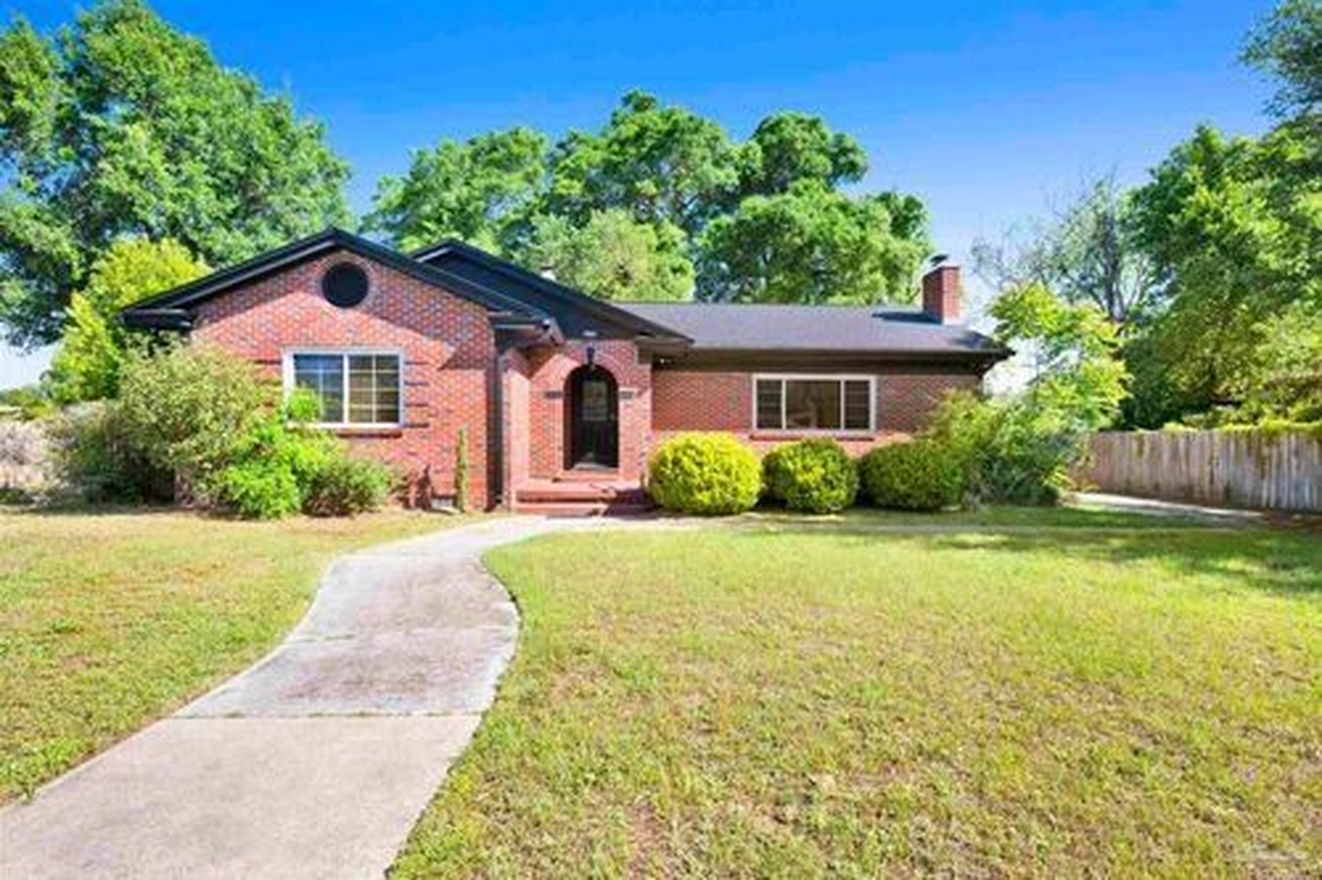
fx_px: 661
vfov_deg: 67.3
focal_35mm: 18
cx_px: 661
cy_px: 440
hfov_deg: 90.0
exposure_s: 1/200
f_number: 11
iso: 400
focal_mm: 18
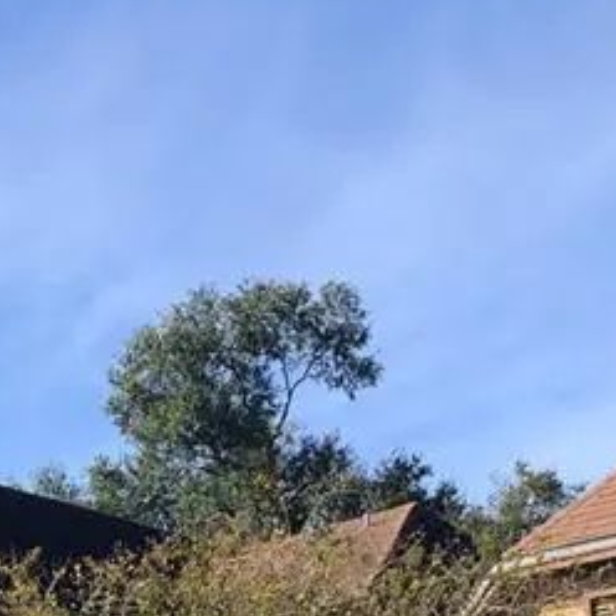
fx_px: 2054
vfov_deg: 15.7
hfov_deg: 16.6
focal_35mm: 102
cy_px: 924
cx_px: -50
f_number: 1.8
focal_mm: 3.99
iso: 20
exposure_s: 1/1143
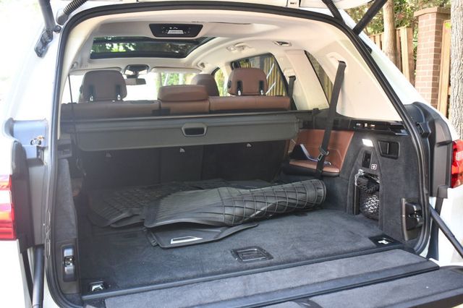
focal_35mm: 34
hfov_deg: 55.8
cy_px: 154
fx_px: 437
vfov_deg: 38.8
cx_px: 232
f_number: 3.8
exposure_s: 1/125
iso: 1000
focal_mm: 23
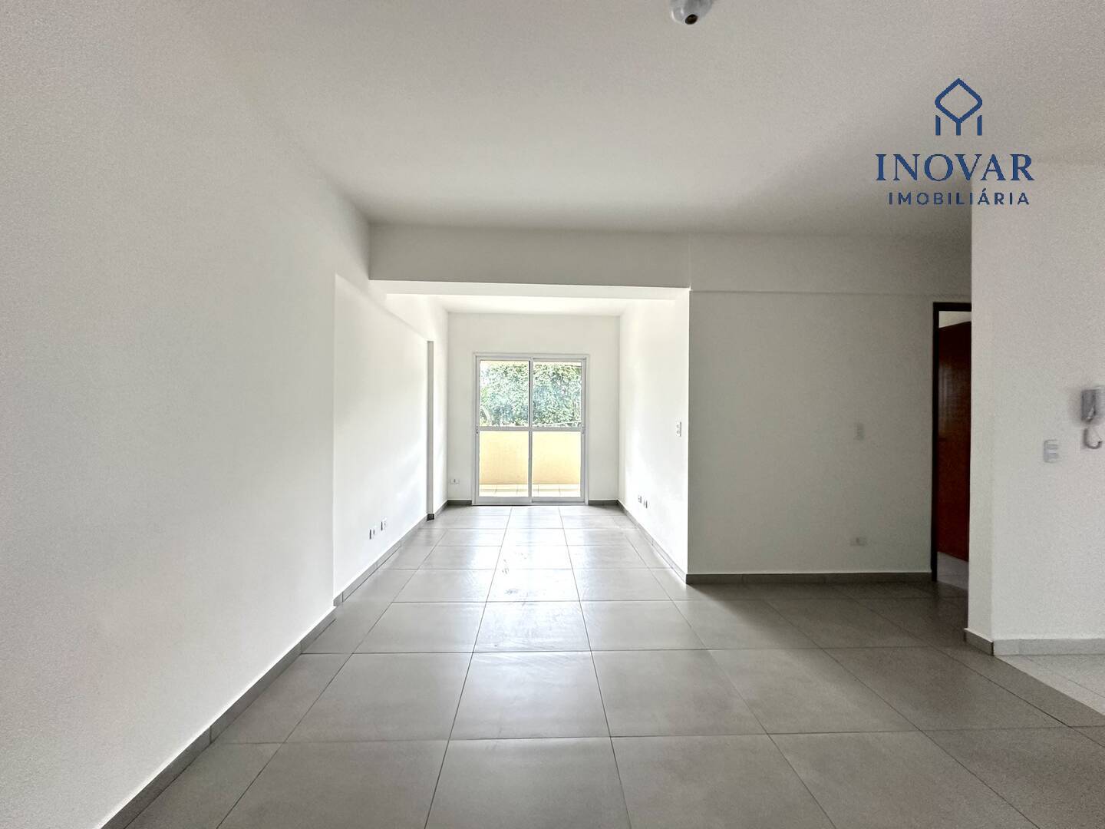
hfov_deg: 102.1
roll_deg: -0.9
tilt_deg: -0.2
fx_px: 447
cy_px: 414
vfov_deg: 85.7
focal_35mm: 14
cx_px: 552
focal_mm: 2.22
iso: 250
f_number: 2.2
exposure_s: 1/120
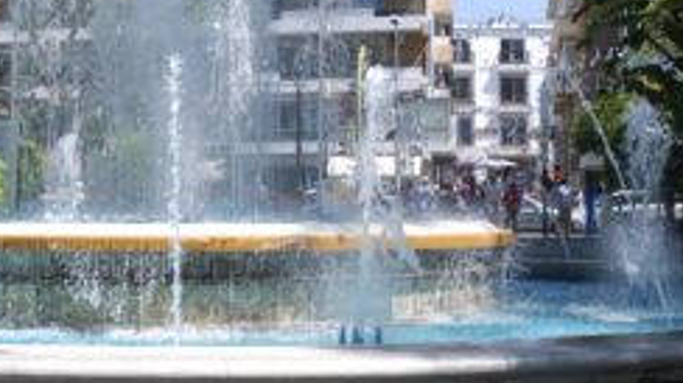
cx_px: 188
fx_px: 1050
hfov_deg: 35.4
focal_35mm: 58
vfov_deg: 20.7
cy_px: 203
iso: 100
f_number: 7.1
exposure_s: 1/200
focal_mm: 18
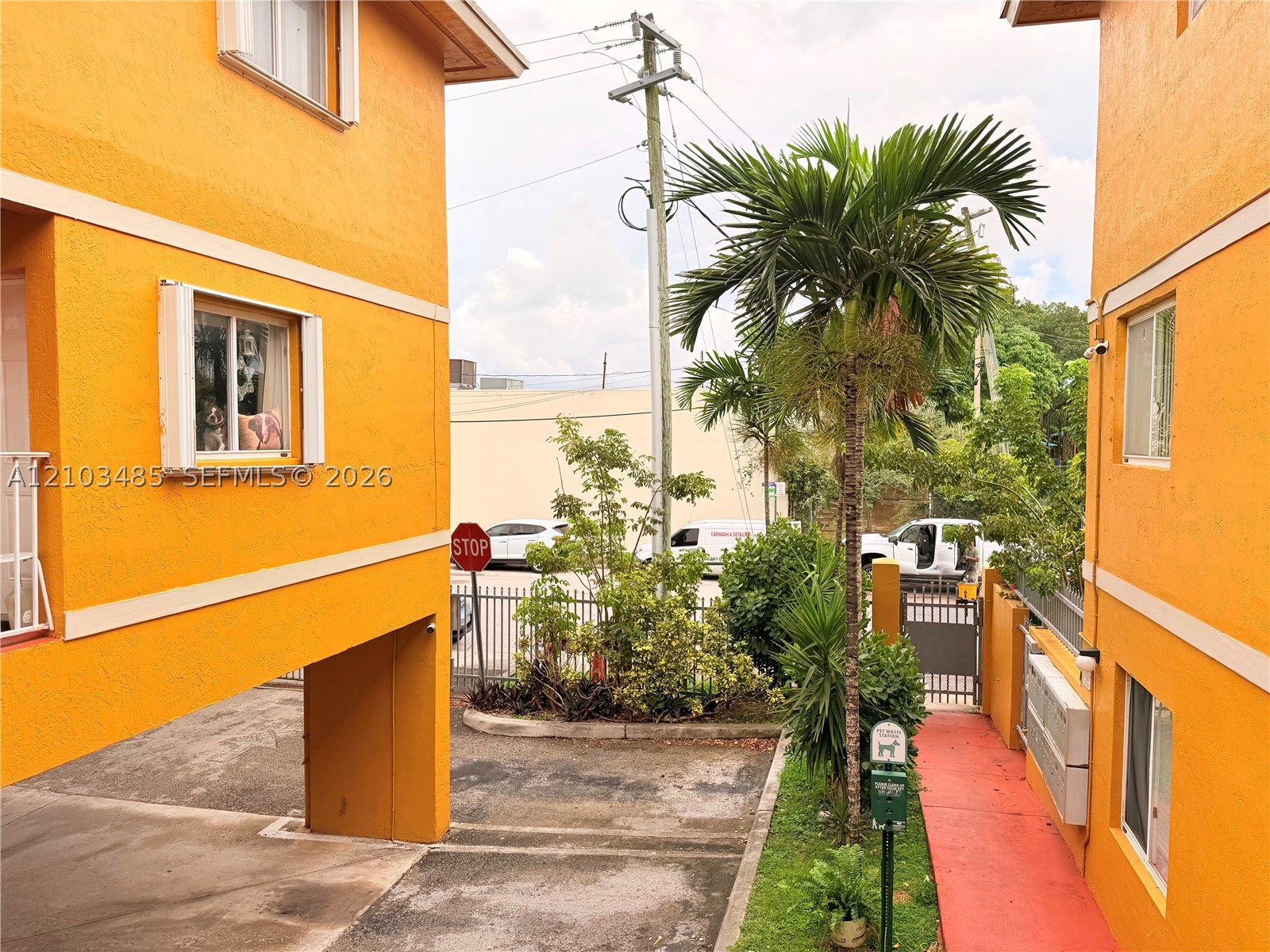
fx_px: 881
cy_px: 476
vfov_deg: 56.8
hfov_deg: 71.6
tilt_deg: -2.5
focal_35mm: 24
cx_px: 635
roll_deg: +0.1
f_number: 1.78
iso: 80
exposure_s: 1/521
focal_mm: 6.76
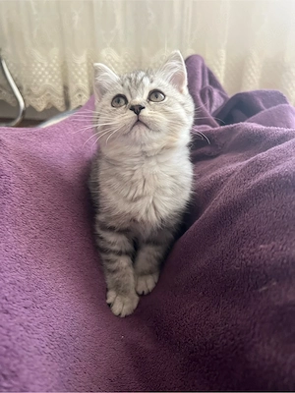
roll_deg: +0.8
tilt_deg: -25.7
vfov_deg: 67.3
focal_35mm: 26
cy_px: 196
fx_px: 295
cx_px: 148
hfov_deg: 53.1
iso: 500
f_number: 1.5
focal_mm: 5.7
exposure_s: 1/60
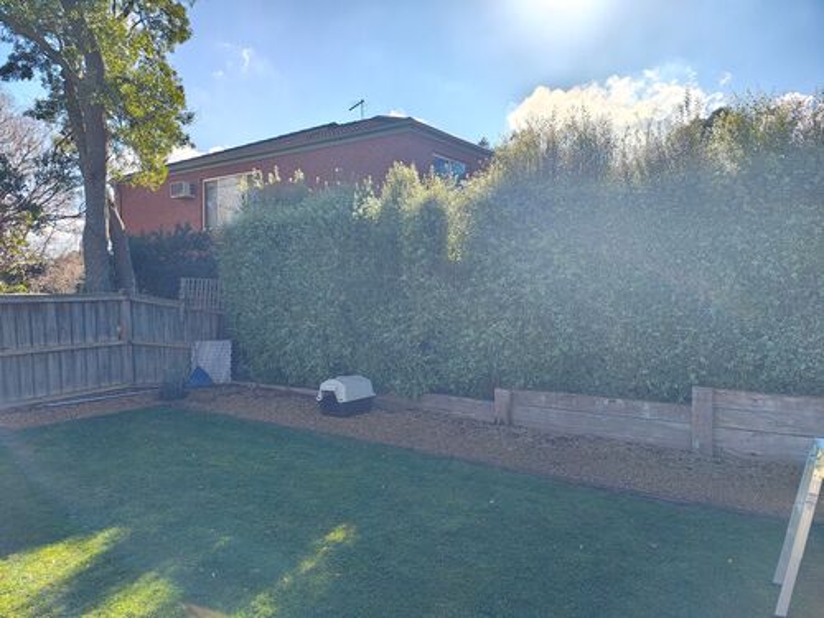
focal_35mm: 25
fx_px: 595
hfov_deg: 69.4
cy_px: 309
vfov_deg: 54.9
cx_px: 412
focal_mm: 5.89
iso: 100
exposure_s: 1/344
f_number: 1.4
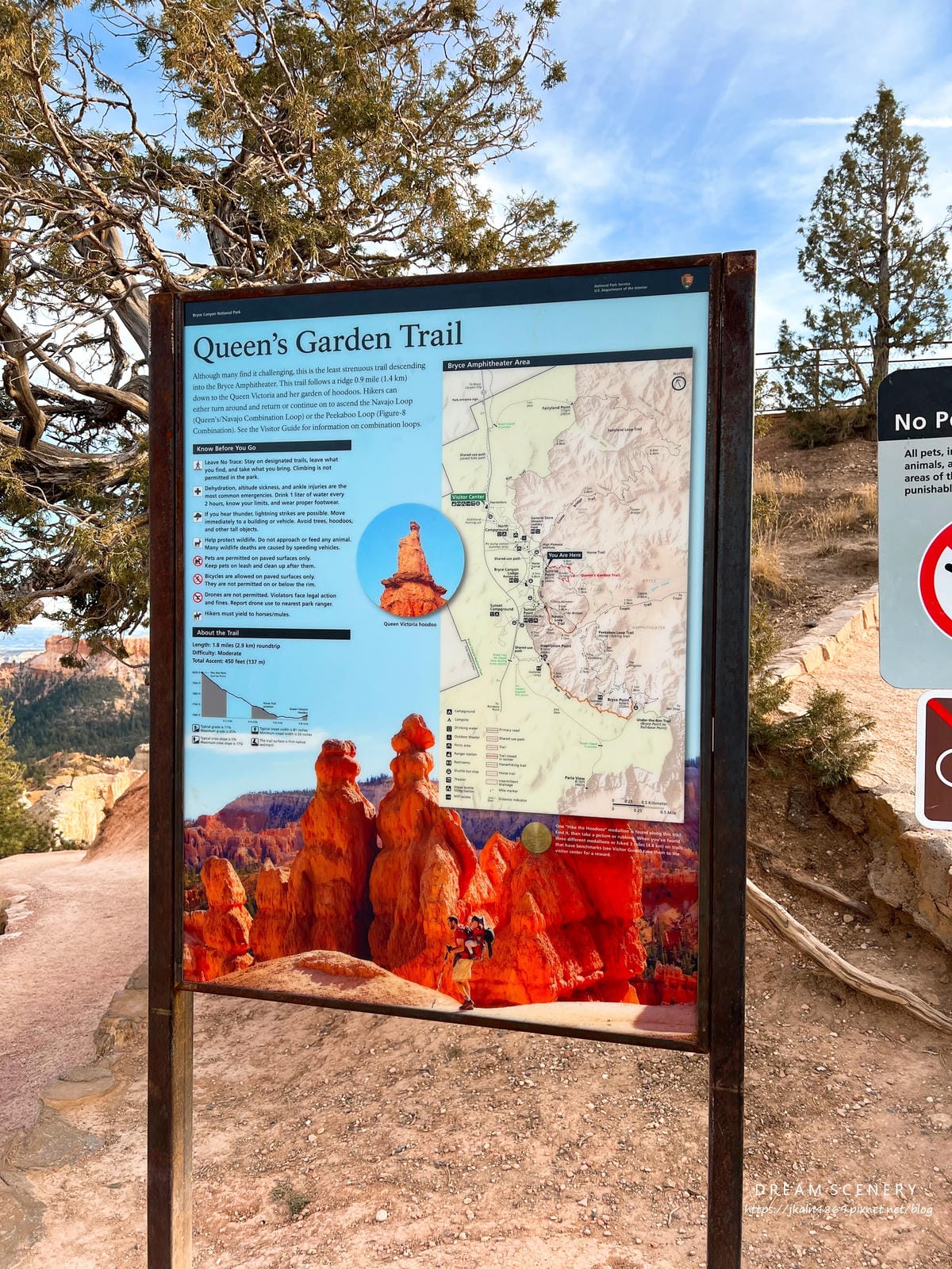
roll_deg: -1.0
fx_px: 953
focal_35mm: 26
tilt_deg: -0.9
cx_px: 476
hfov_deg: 53.1
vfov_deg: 67.3
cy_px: 634
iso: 50
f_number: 1.5
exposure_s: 1/924
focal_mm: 5.7
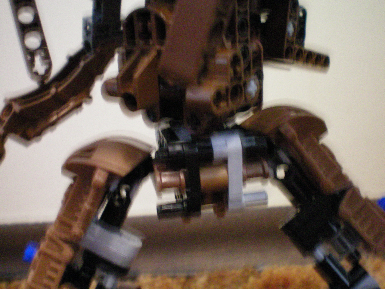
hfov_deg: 42.9
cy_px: 153
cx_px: 194
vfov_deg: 32.9
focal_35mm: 44
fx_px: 489
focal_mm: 6.3
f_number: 3.1
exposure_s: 1/2
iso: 400
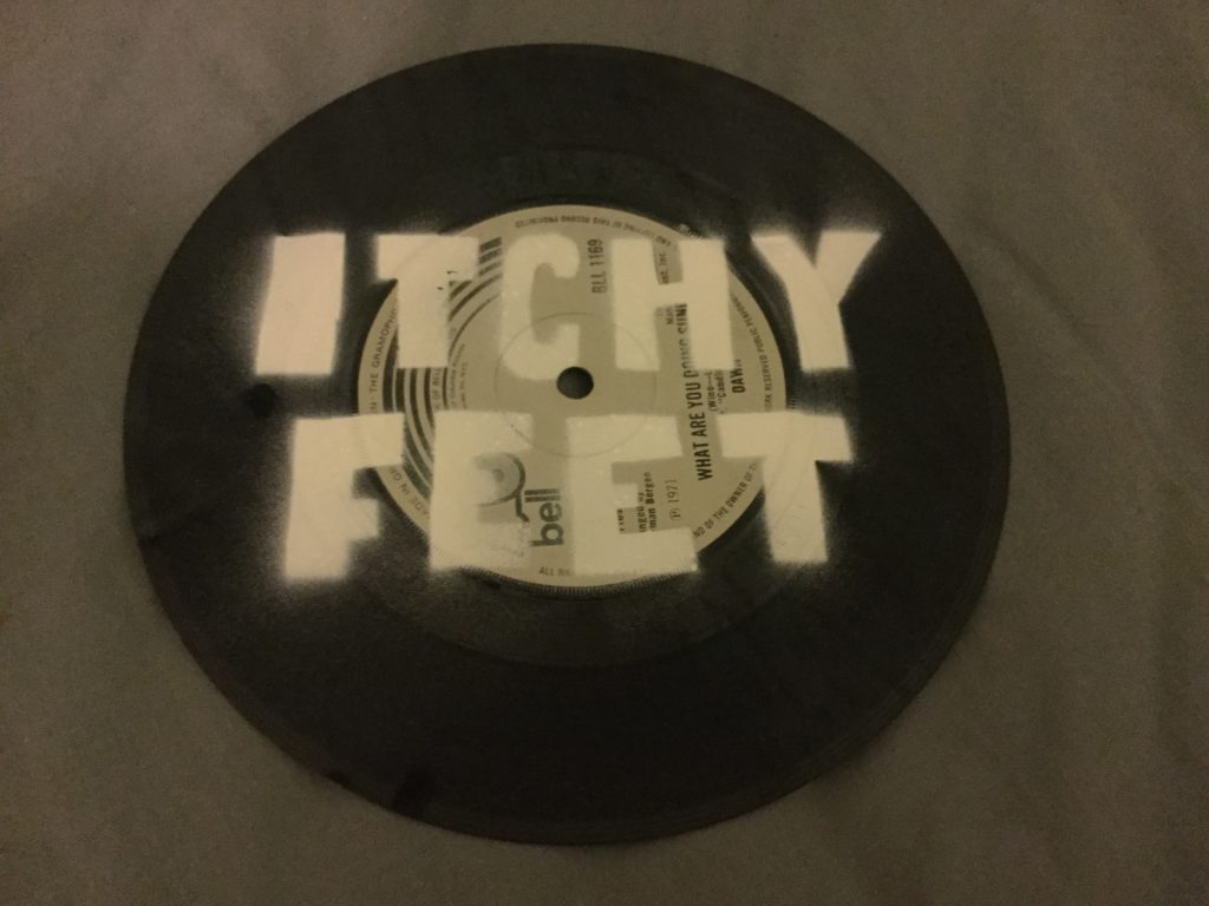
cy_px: 453
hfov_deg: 58.4
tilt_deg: -63.8
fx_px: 1083
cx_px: 604
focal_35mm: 31
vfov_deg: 45.4
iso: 500
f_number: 2.4
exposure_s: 1/17
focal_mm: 3.3
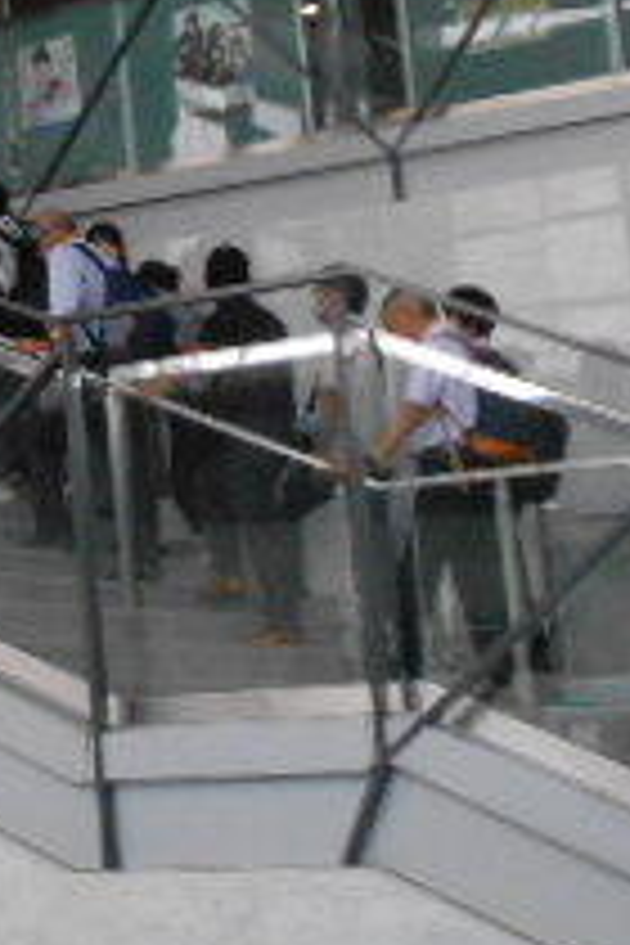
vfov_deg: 21.3
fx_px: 2494
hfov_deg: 13.4
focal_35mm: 95
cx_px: -360
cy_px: 252
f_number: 3.4
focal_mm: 5.1
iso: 450
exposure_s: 1/250
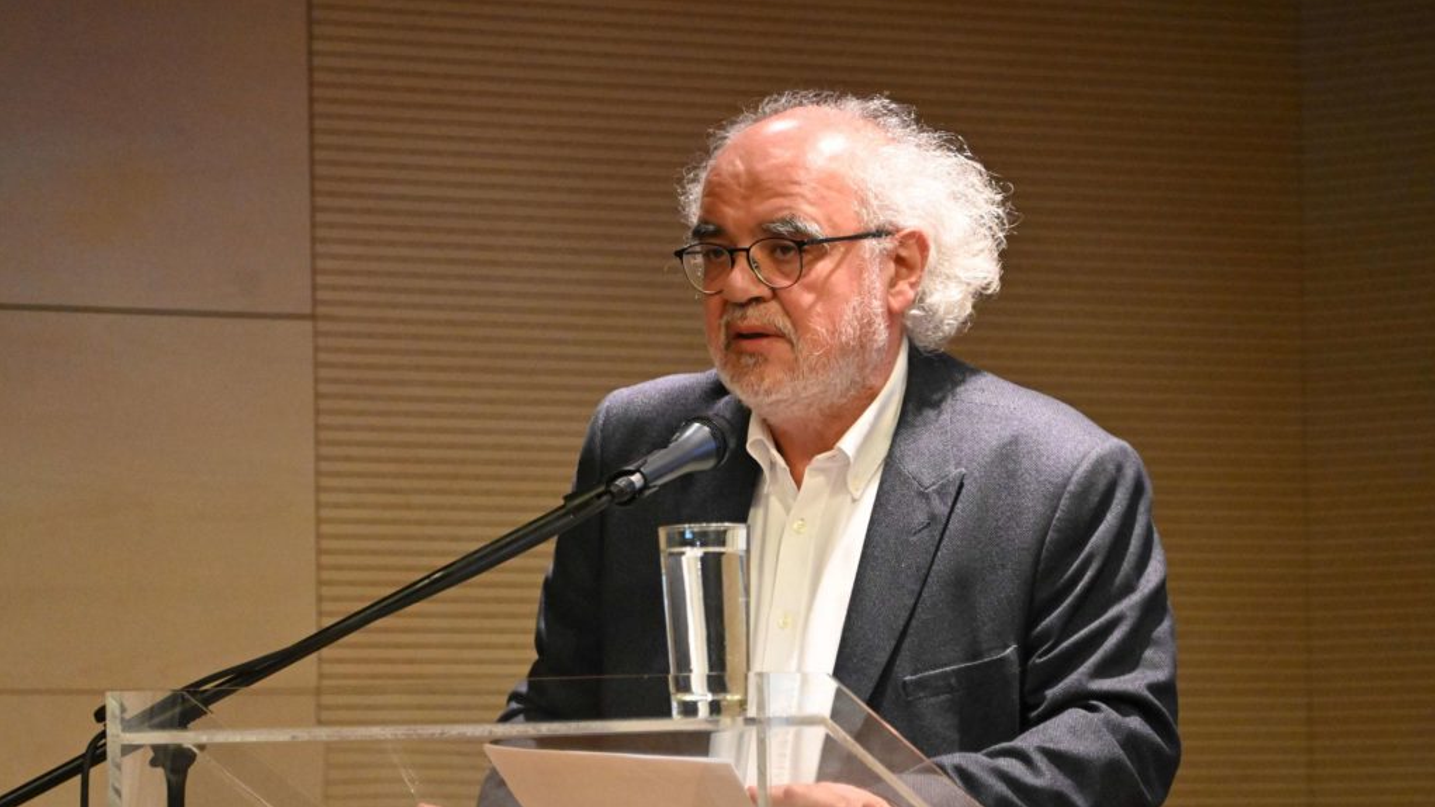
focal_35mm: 315
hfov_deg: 6.9
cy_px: 432
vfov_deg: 3.9
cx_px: 717
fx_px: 11984
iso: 16000
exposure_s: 1/320
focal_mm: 300
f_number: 5.6
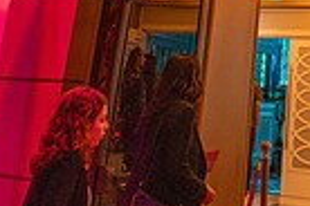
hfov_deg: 24.7
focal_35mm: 78
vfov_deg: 14.2
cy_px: -224
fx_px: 672
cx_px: 314
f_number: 5
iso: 1600
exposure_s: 1/200
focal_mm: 24
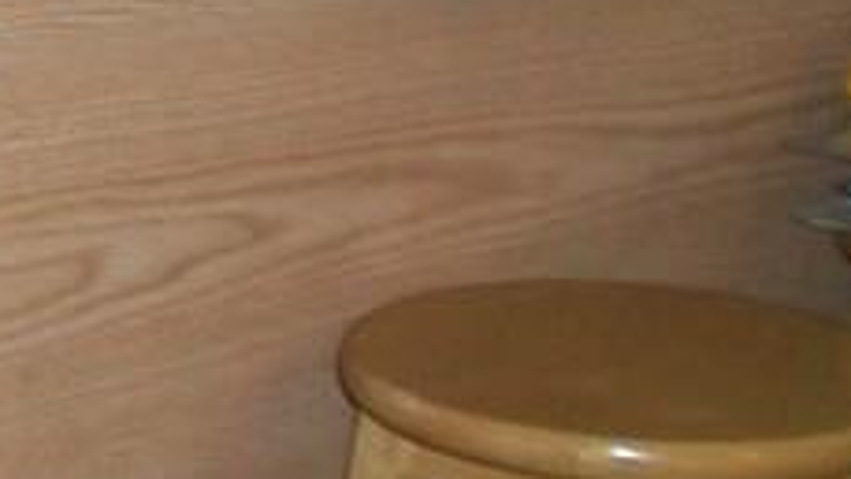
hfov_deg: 12.3
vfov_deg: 7.6
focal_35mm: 156
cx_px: -818
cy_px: -375
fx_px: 3521
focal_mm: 5.7
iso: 160
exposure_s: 1/30
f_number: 2.9
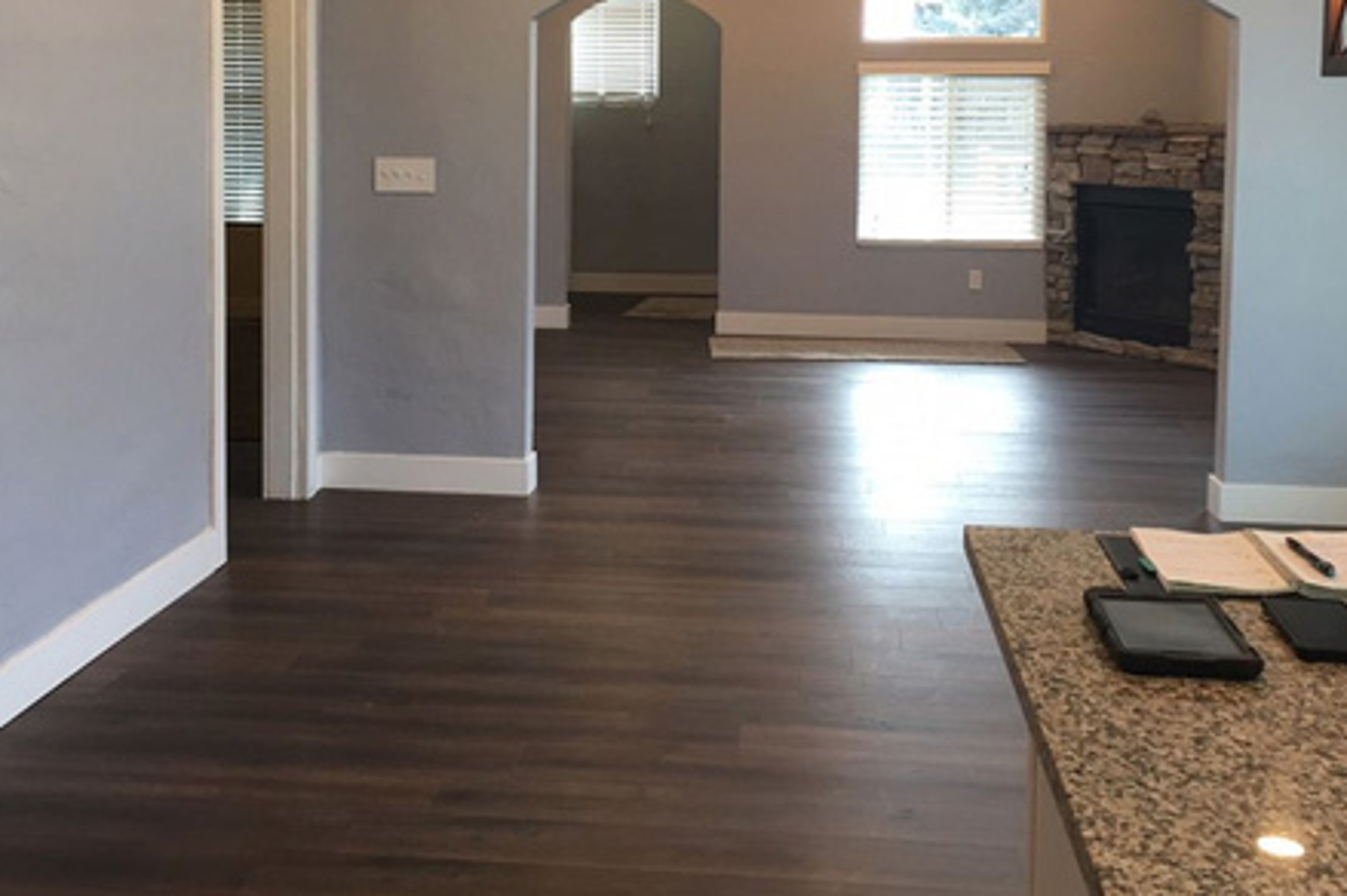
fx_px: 1645
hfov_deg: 44.5
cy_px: 215
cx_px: 641
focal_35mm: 44
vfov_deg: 29.9
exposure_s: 1/30
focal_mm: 4.15
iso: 32
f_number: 2.2
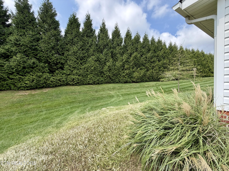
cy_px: 86
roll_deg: +2.6
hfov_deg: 102.1
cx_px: 114
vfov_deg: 85.7
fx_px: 93
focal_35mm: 14
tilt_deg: -1.7
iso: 40
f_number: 2.2
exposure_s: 1/770
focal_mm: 2.22
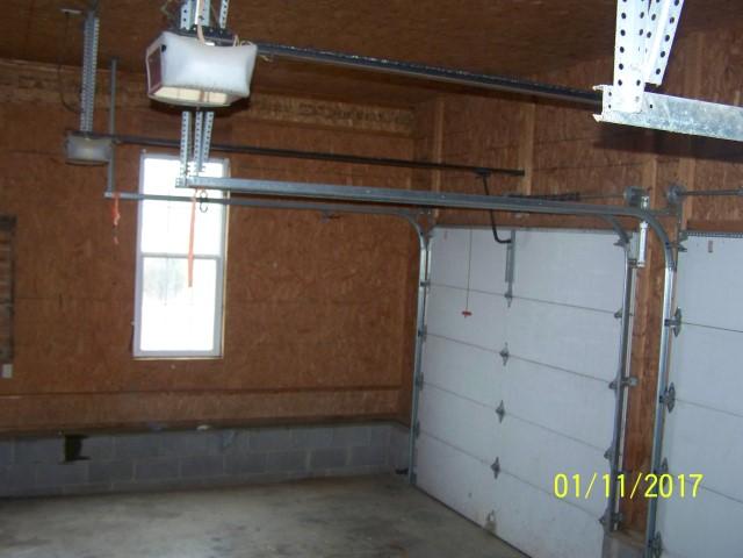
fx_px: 816
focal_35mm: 38
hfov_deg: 49.0
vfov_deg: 37.7
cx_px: 372
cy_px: 279
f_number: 2.8
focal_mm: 6.3
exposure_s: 1/30
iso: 200
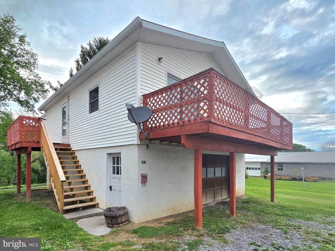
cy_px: 126
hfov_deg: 106.2
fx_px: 126
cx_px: 168
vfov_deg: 89.9
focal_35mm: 13
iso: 50
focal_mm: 2.2
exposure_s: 1/400
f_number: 2.2
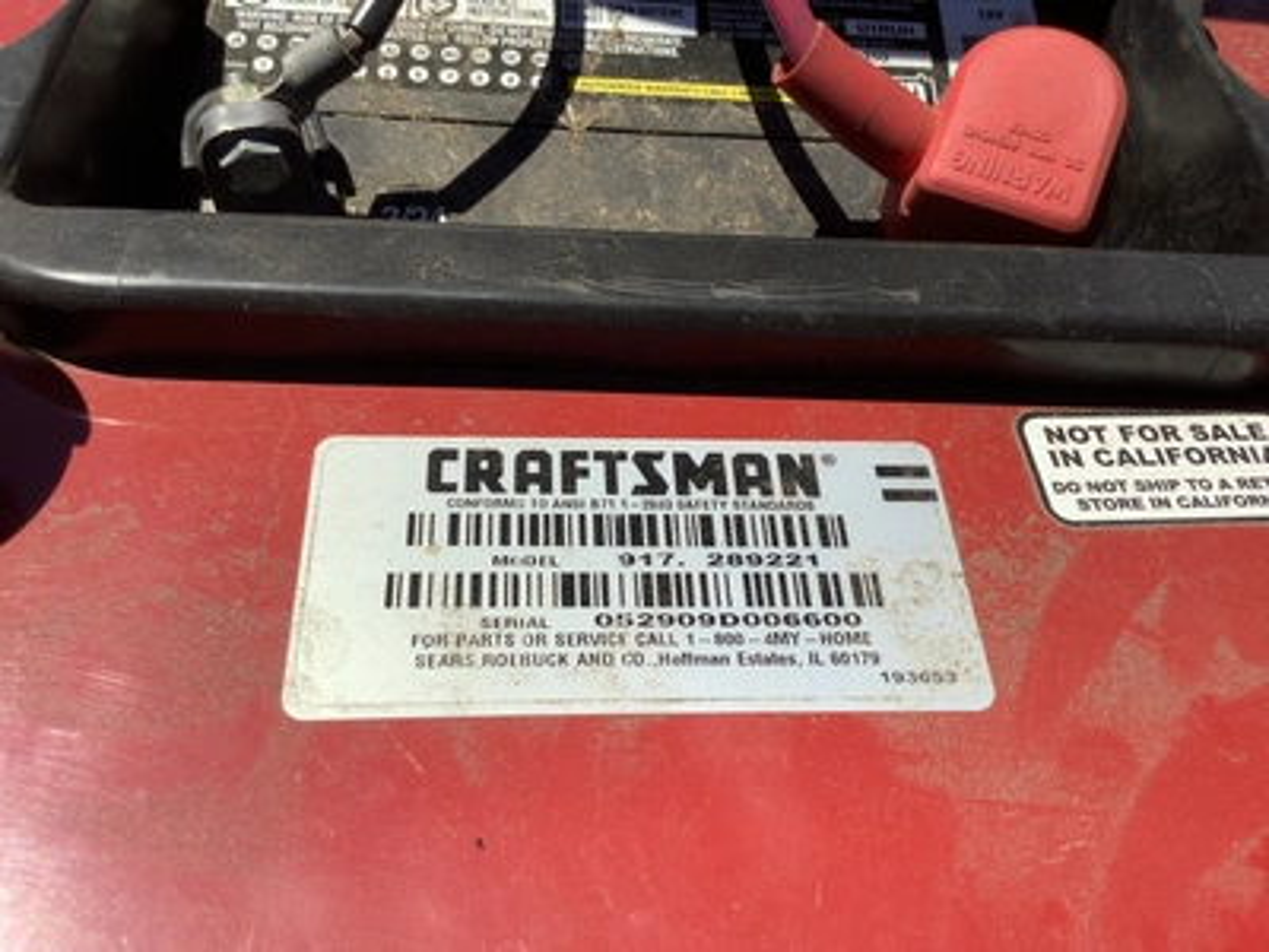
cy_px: 476
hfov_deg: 58.4
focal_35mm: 31
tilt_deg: -63.5
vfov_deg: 45.4
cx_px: 634
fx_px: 1136
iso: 25
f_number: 2.4
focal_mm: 3.3
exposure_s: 1/1988
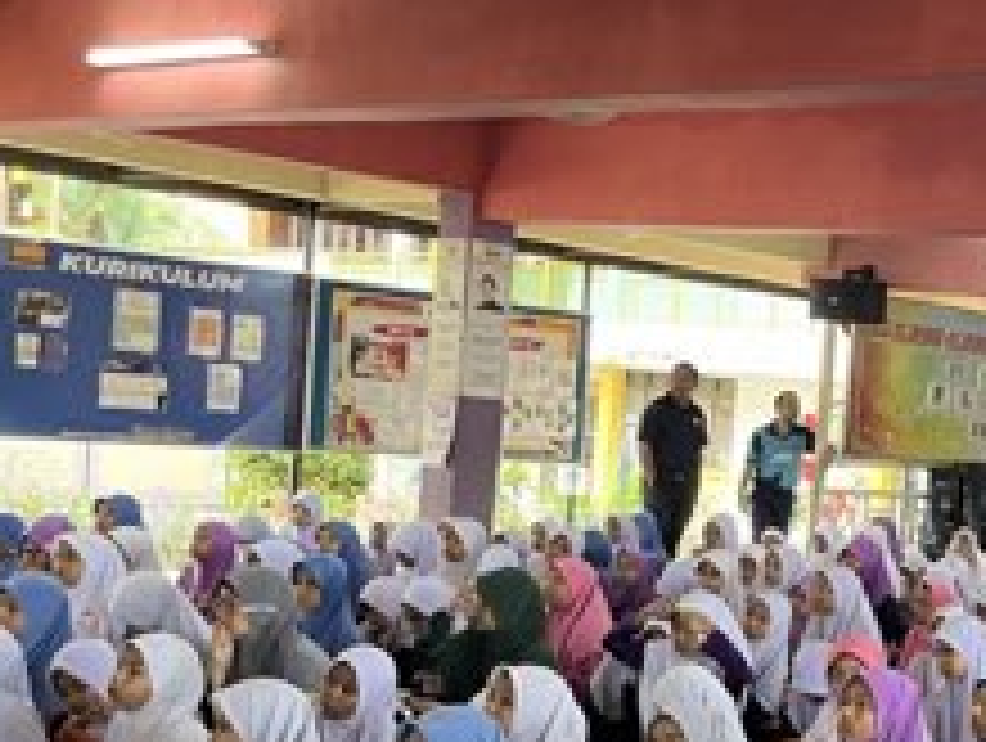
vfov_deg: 22.8
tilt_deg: -3.2
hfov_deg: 28.3
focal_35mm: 64
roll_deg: -5.4
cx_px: 995
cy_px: 533
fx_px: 1826
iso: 160
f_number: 1.6
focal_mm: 5.1
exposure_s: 1/50
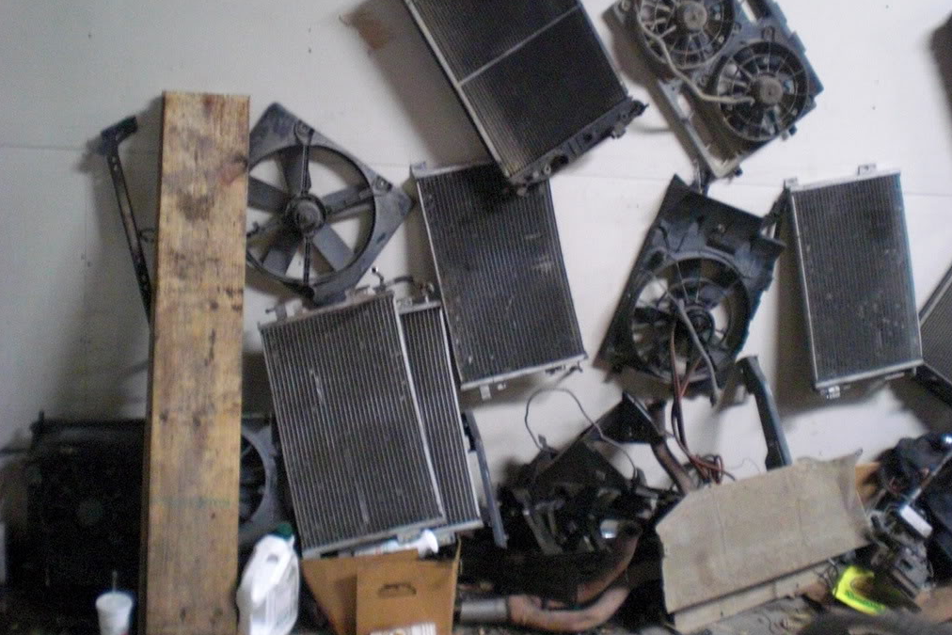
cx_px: 479
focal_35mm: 40
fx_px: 1058
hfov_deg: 48.5
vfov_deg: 33.4
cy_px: 283
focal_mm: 6.3
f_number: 3.1
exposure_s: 1/30
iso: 800
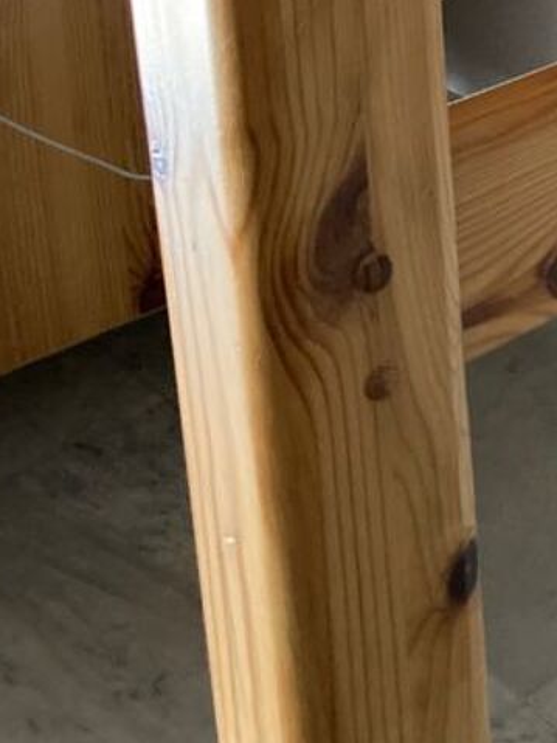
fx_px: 1674
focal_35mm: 78
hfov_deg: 17.6
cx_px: 739
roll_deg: -0.7
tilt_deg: -14.4
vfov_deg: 22.7
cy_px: -184
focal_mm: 3.99
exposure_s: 1/30
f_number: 1.8
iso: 500
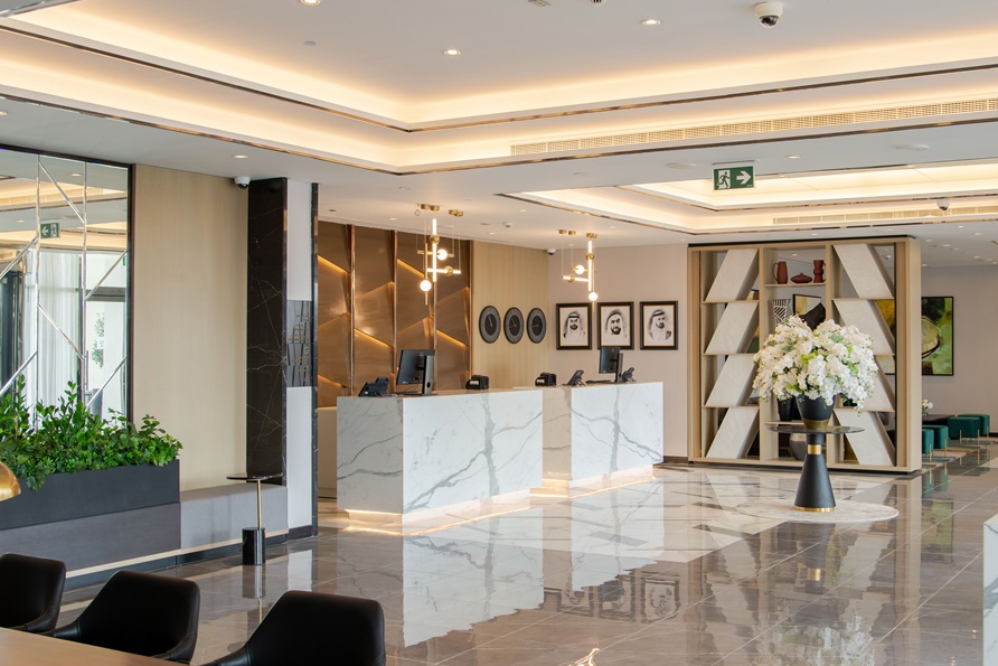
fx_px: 1081
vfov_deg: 34.2
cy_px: 363
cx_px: 582
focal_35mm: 39
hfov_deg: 49.3
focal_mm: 29
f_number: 8
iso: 160
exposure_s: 1/20
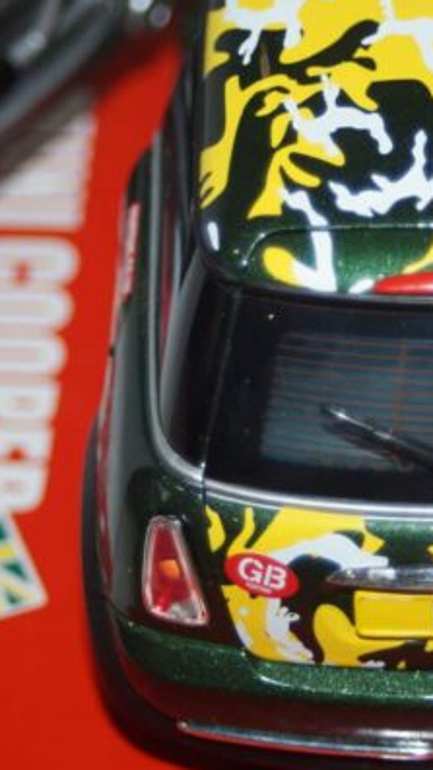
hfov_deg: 9.3
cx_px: 369
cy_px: 385
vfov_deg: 16.4
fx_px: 2667
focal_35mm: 131
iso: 200
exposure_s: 1/100
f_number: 5
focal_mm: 55
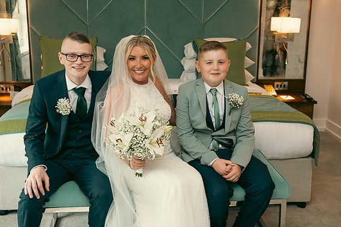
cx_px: 162
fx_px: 474
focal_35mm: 50
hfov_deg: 39.6
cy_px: 115
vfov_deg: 27.0
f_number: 3.5
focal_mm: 44
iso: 800
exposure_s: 1/160
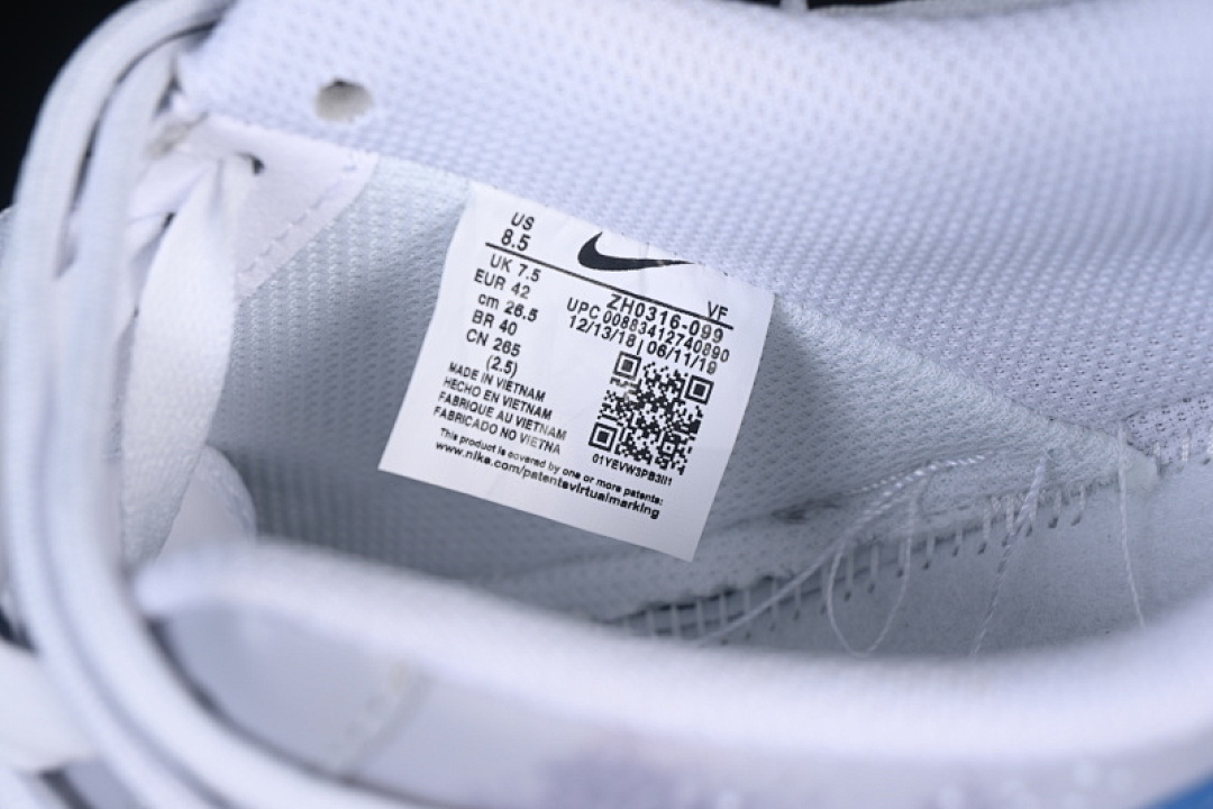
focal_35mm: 75
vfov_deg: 18.2
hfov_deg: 27.0
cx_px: 606
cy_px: 404
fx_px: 2527
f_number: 7.1
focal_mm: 50
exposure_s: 1/80
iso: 160
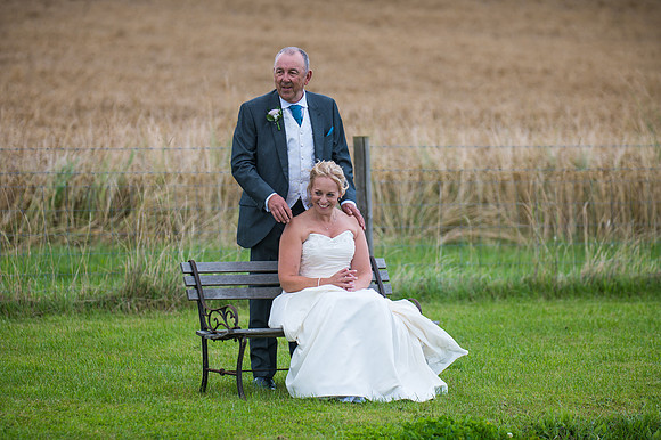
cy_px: 220
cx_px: 330
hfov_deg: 11.4
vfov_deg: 7.6
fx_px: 3303
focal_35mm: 180
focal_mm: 180
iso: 400
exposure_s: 1/1600
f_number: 4
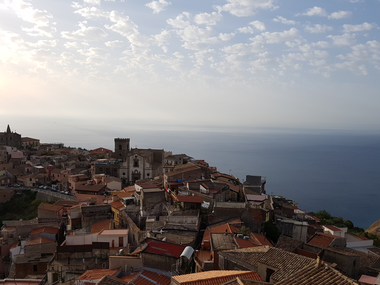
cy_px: 164
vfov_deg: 46.7
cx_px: 203
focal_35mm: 30
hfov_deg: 59.9
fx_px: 329
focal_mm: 4.2
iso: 50
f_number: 1.7
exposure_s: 1/2696
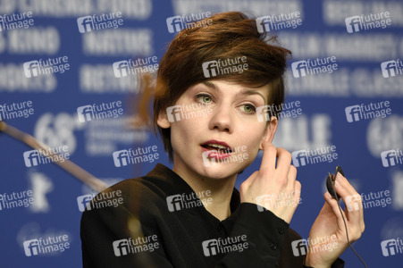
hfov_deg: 7.2
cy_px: 134
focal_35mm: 285
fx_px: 3188
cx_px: 202
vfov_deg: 4.8
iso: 640
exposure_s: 1/320
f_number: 3.2
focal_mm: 190
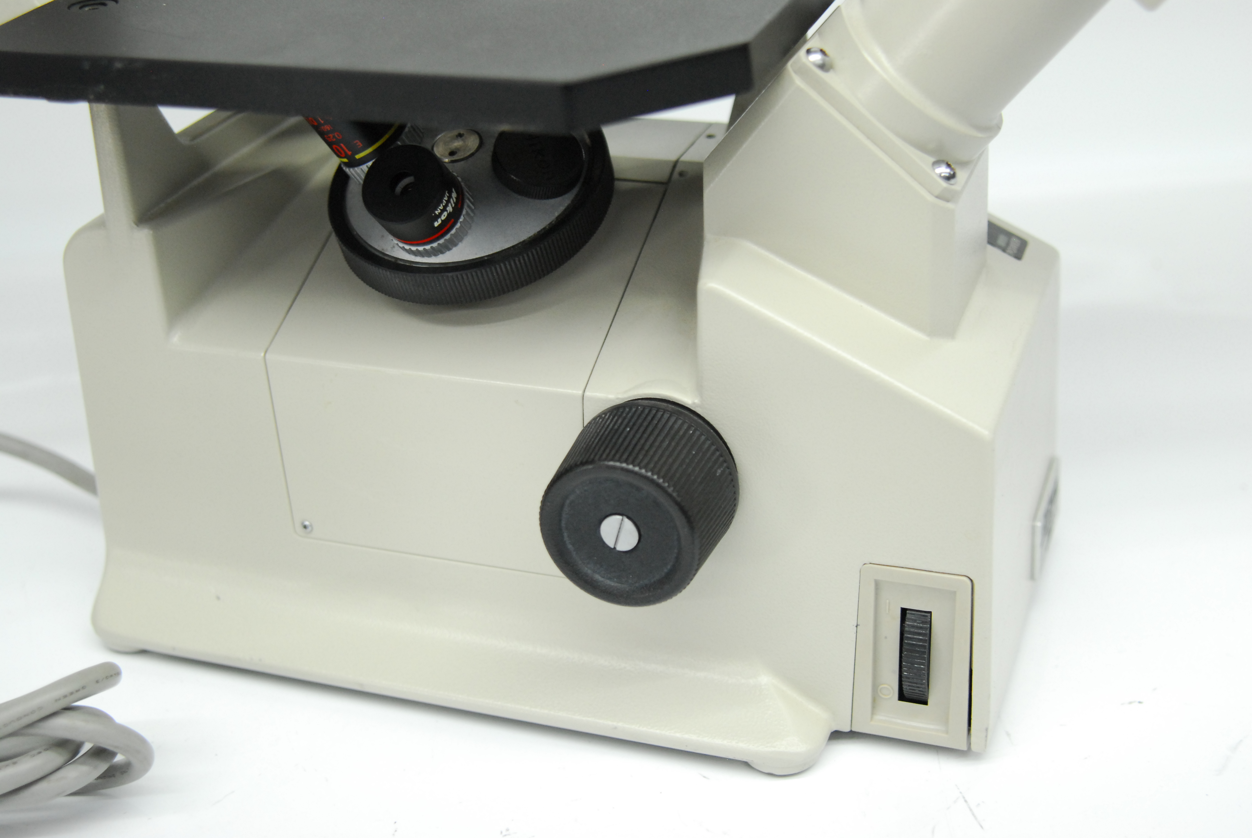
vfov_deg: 25.8
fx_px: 1828
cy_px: 419
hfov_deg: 37.8
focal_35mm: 52
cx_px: 626
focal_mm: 35
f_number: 3.2
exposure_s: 1/125
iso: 800
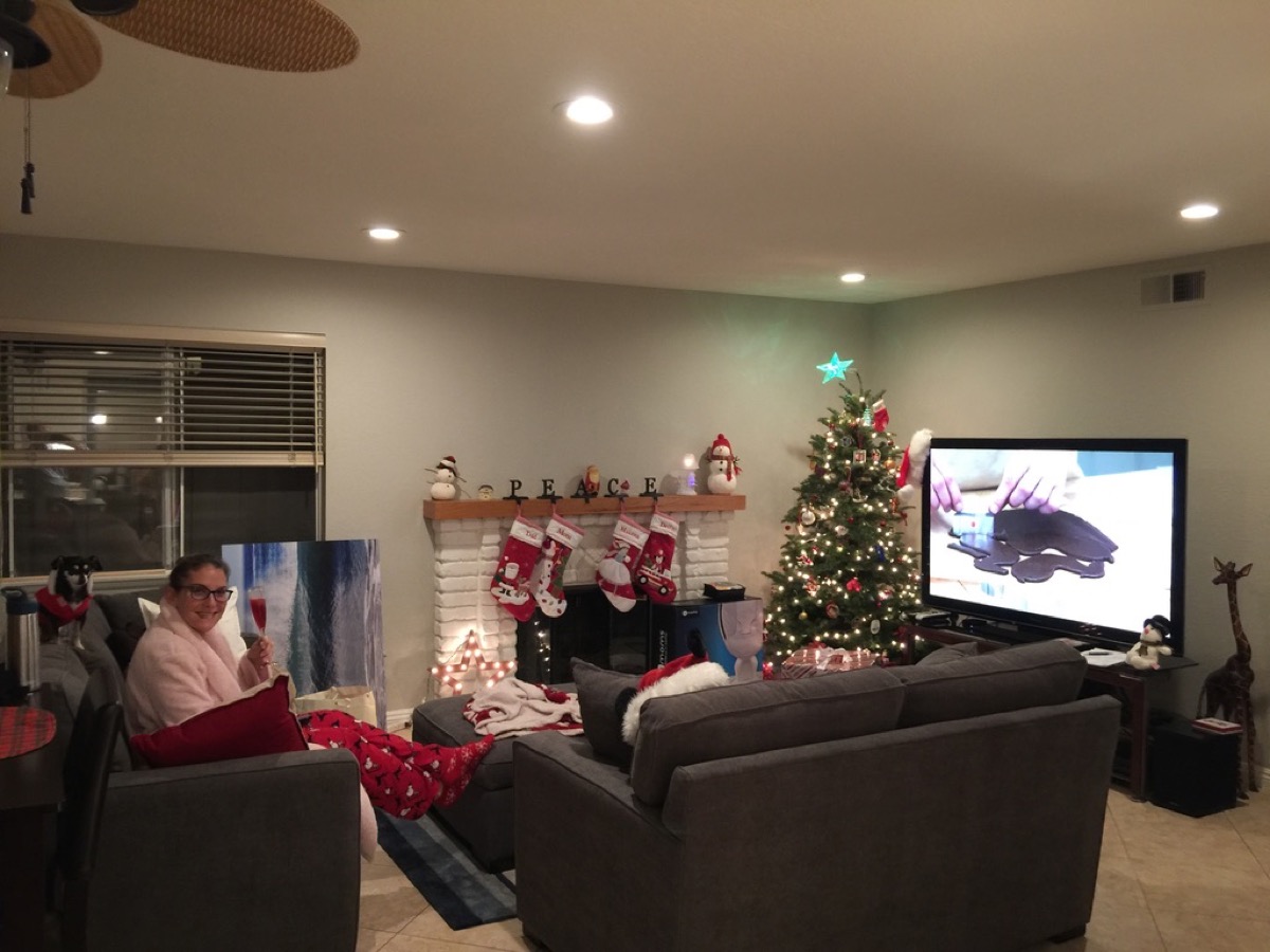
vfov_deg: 48.2
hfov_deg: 61.7
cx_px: 635
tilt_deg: -1.8
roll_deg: -0.8
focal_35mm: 29
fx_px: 1064
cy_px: 476
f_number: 2.2
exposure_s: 1/4
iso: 80
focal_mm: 4.15
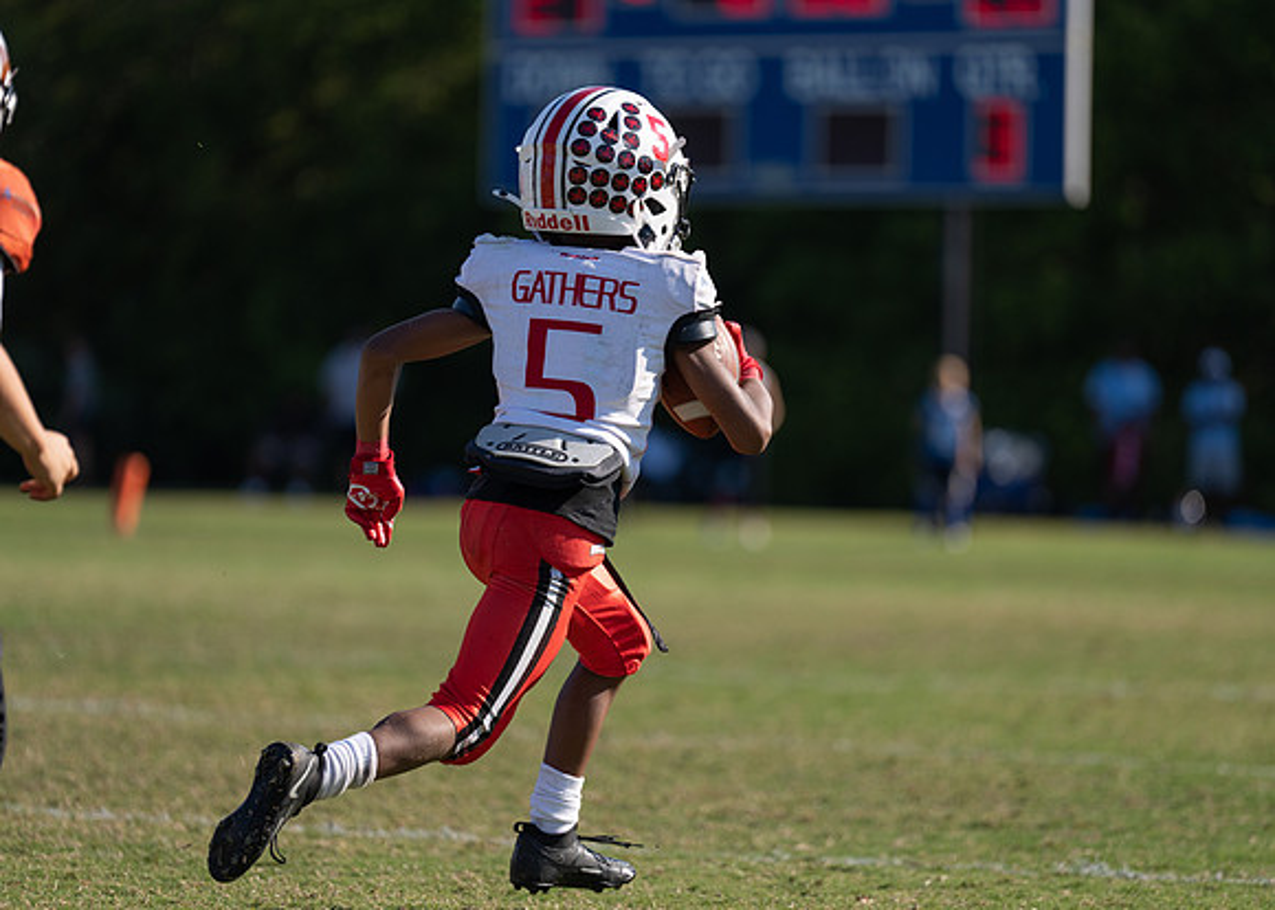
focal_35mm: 212
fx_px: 7683
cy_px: 455
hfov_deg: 9.5
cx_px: 638
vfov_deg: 6.8
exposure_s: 1/3200
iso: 160
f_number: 2.8
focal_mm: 191
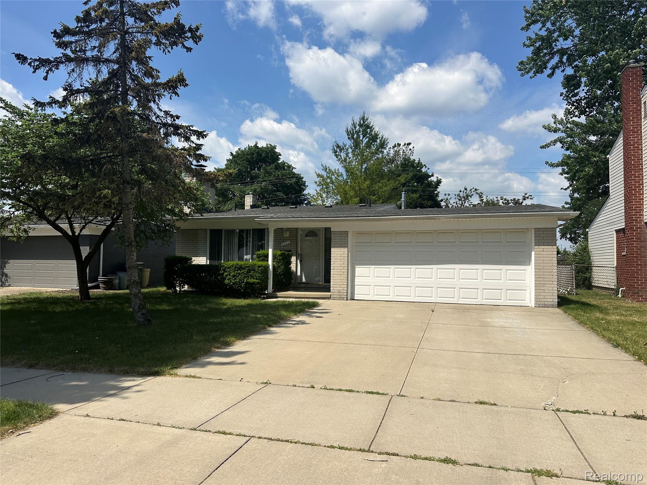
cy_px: 242
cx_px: 324
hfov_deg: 71.6
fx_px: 449
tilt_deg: +3.2
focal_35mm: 24
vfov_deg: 56.8
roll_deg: -1.1
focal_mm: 6.86
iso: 80
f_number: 1.78
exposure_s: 1/7042
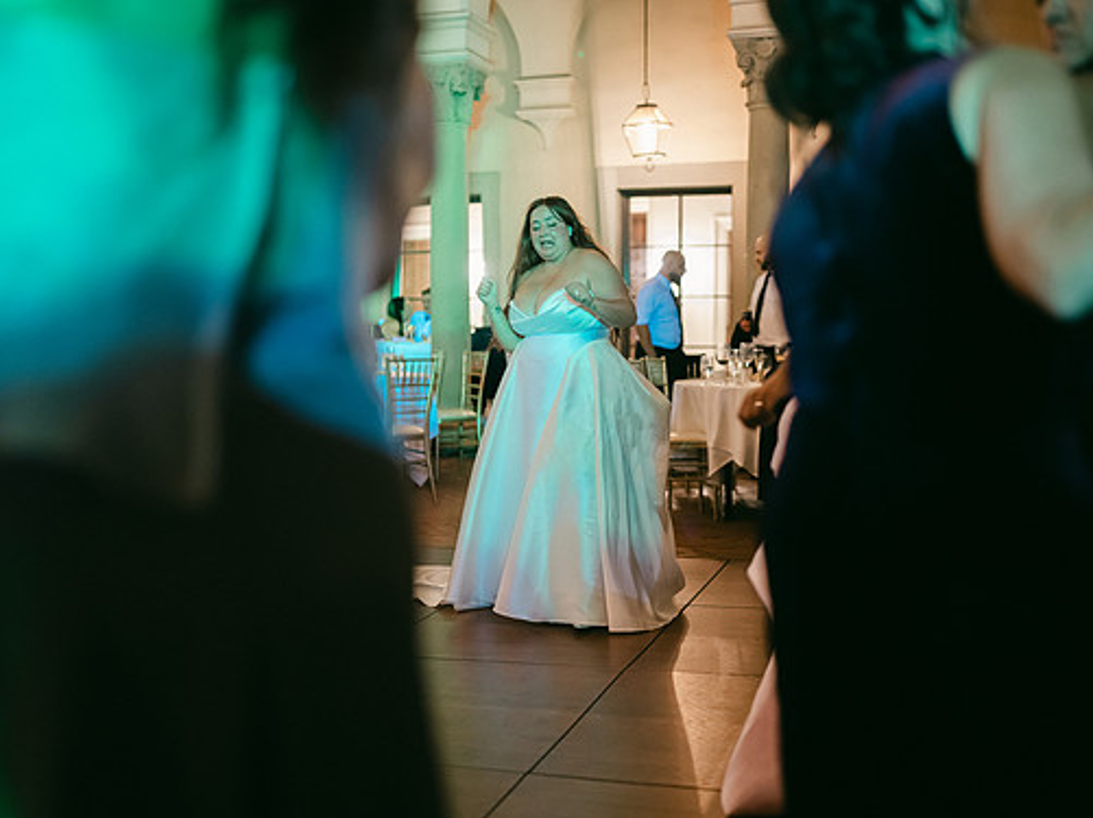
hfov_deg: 47.9
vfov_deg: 36.8
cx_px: 554
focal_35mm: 39
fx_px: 1231
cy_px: 398
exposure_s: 1/125
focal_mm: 35
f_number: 1.2
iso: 2200
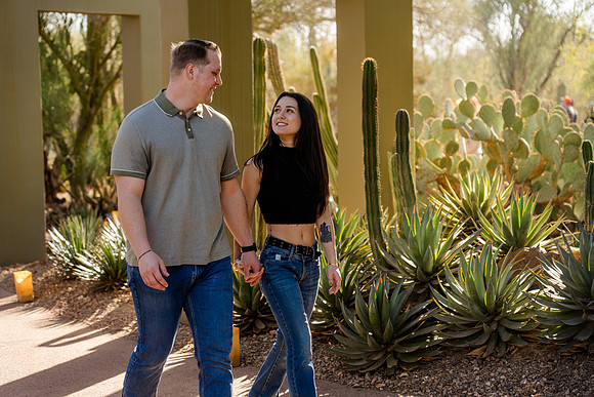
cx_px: 297
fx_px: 1370
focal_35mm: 83
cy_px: 198
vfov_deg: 16.5
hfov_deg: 24.5
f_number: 4
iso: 160
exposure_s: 1/200
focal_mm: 83
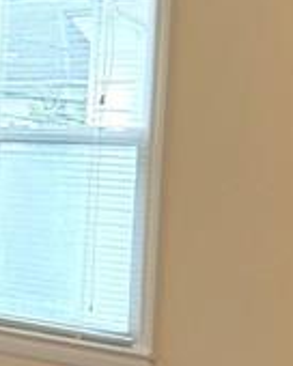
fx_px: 1463
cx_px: -312
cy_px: 265
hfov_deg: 10.4
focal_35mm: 135
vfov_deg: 14.2
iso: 100
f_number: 1.8
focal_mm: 5.4
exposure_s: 1/180
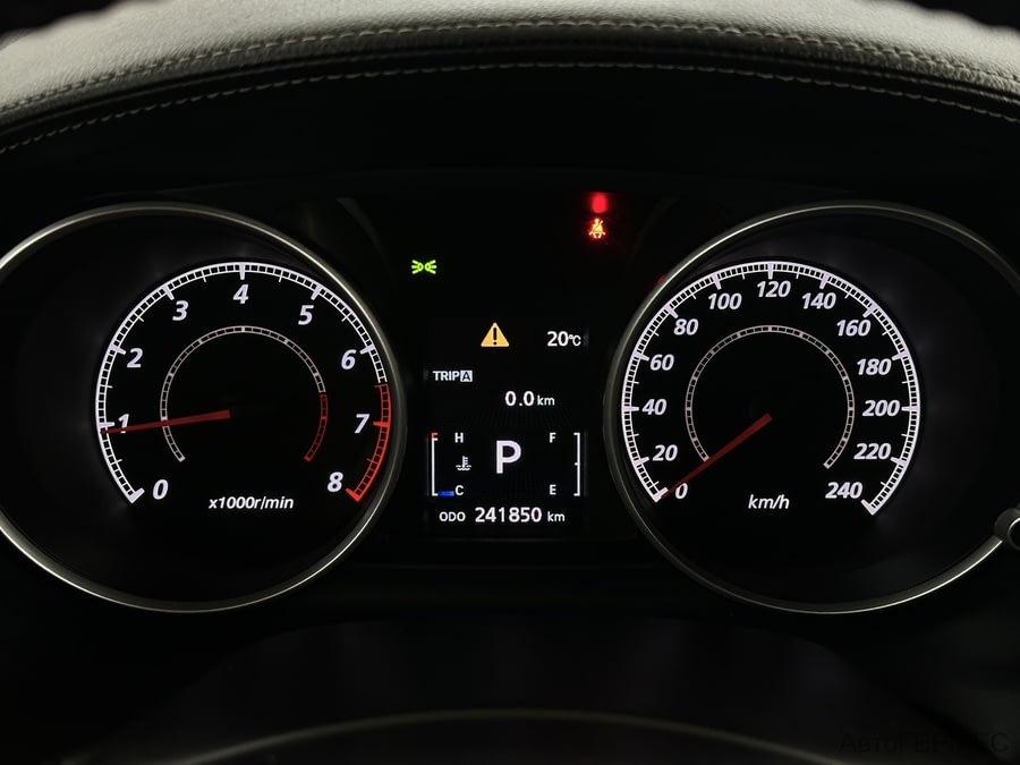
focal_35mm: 48
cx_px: 510
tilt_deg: -24.3
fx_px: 1414
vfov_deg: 30.3
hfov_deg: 39.7
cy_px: 382
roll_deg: -0.3
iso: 125
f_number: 1.78
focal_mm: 6.86
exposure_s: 1/50
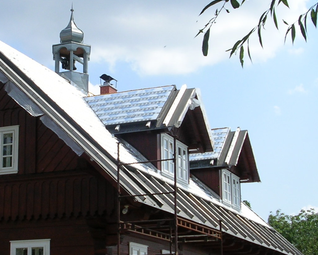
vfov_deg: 18.3
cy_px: 132
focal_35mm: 84
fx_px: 791
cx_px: 104
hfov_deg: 22.6
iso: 50
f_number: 5.9
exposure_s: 1/302
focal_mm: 6.6
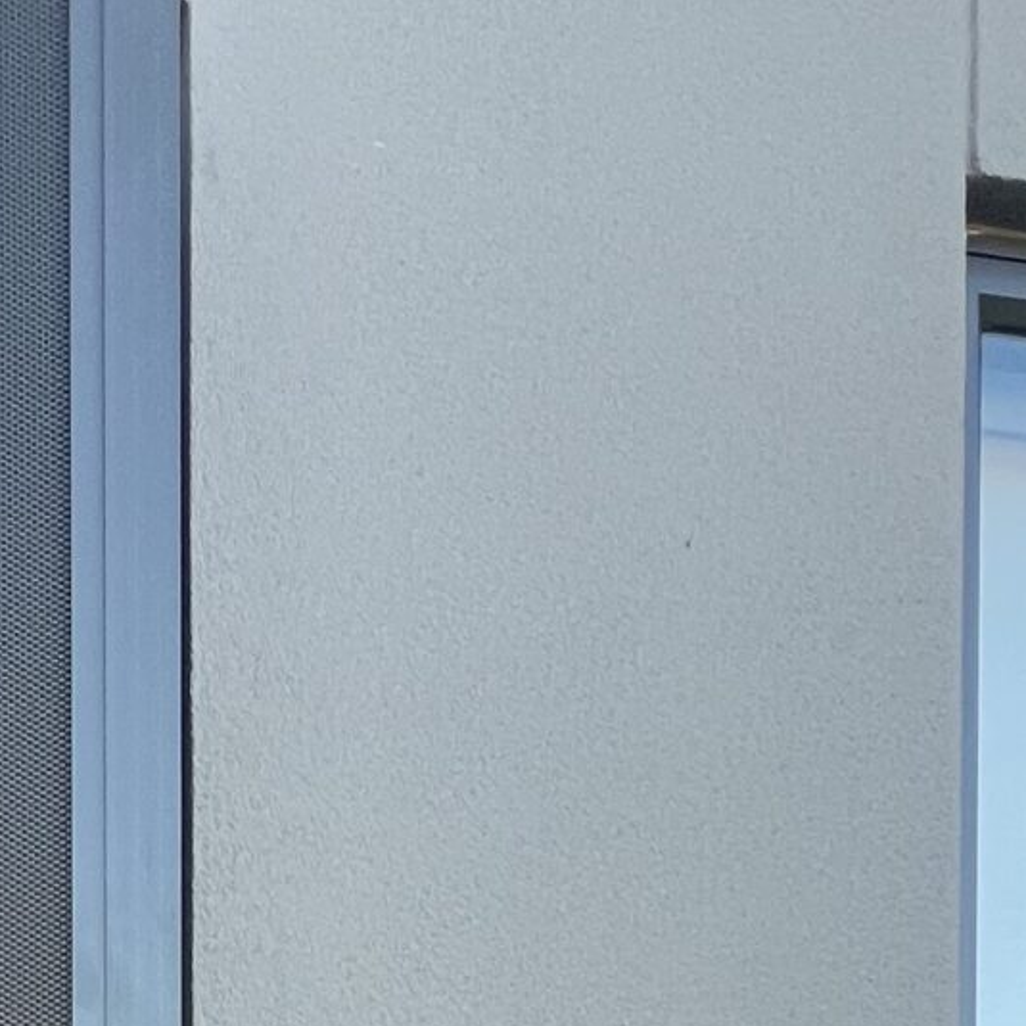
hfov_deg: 28.4
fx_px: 1844
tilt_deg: -0.9
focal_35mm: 55
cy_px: 1713
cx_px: -88
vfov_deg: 22.5
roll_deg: +0.9
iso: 64
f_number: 1.8
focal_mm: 1.57
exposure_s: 1/99
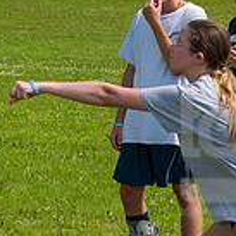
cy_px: 157
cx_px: 233
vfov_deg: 7.4
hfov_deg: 7.4
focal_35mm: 237
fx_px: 1828
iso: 200
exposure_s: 1/800
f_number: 5.6
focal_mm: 44
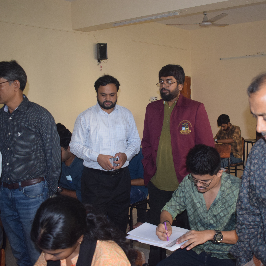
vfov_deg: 36.8
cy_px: 133
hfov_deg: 36.6
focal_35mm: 46
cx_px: 165
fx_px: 400
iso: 900
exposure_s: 1/60
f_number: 3.8
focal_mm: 24
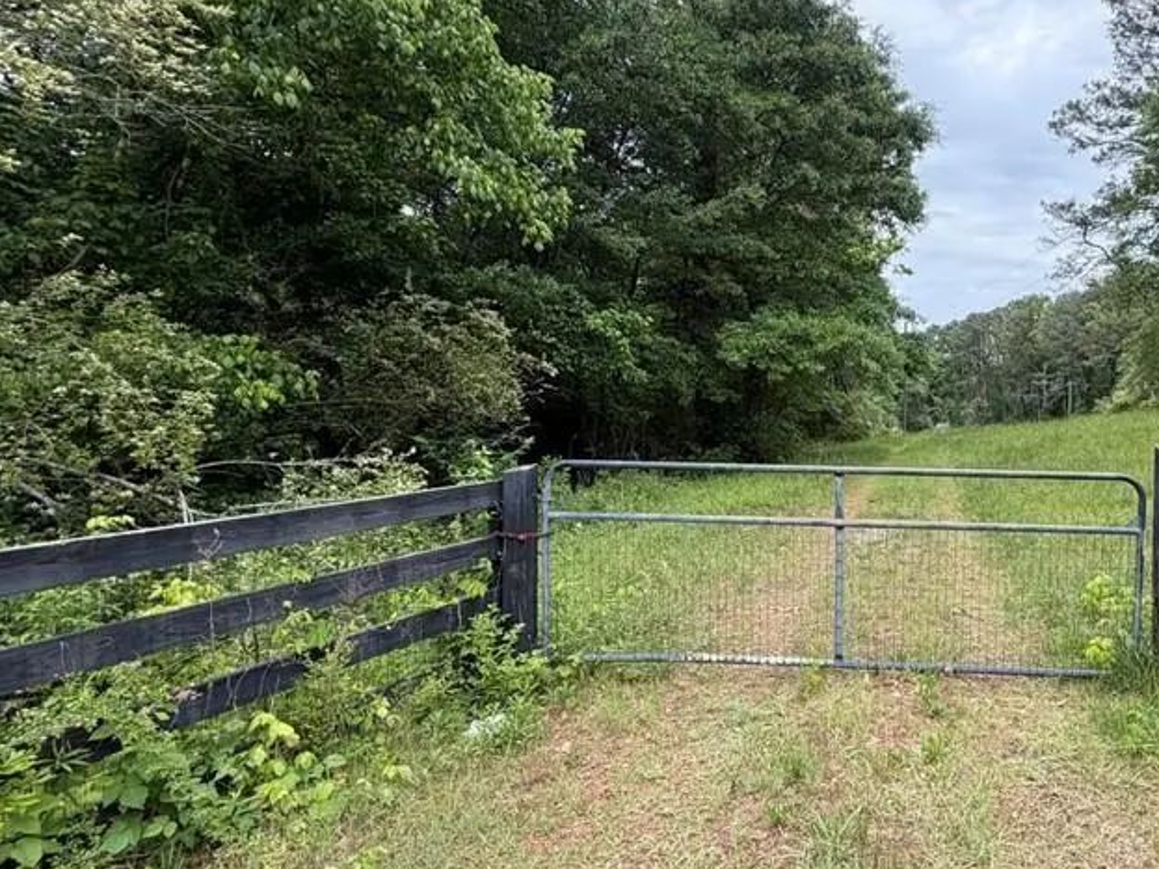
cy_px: 441
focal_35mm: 23
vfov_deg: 58.9
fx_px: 770
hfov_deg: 68.4
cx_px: 889
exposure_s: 1/445
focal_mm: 2.22
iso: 64
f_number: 2.2
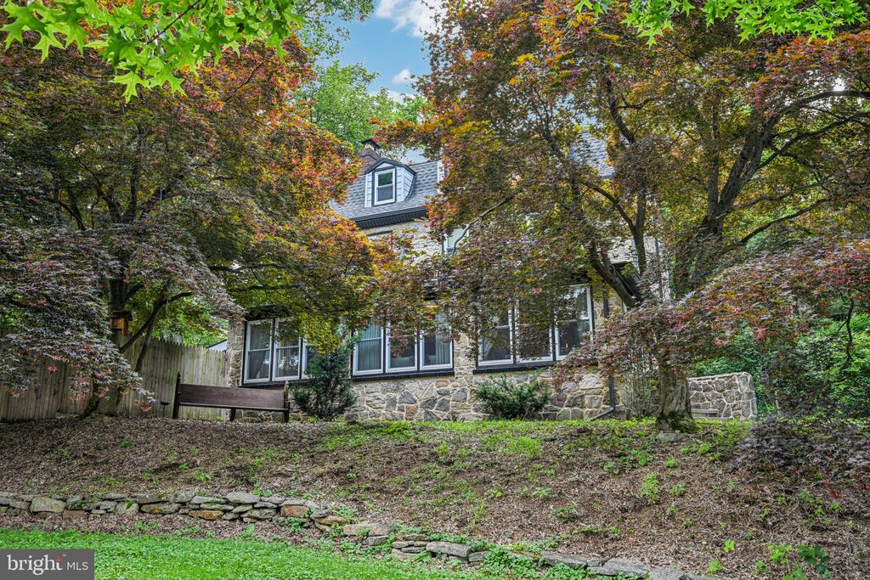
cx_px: 435
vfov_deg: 43.6
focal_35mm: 30
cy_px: 290
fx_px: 725
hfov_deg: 61.9
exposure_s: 1/200
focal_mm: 30
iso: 800
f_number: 8
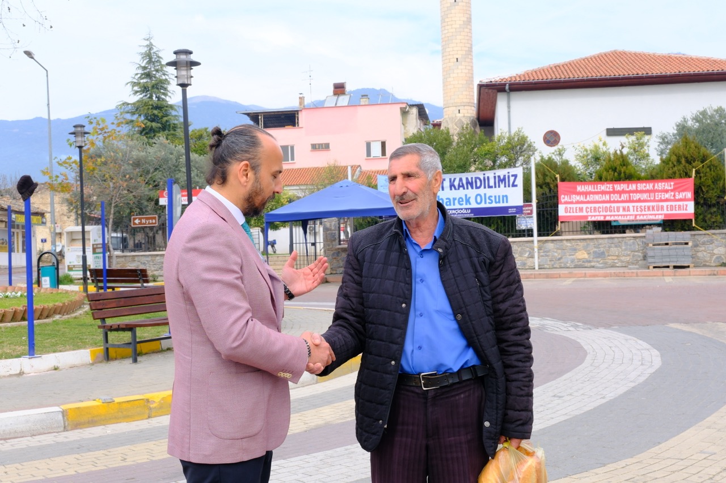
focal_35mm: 46
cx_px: 363
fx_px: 927
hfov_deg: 42.7
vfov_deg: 29.2
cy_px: 242
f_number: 11
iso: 320
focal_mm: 30.8
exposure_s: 1/80
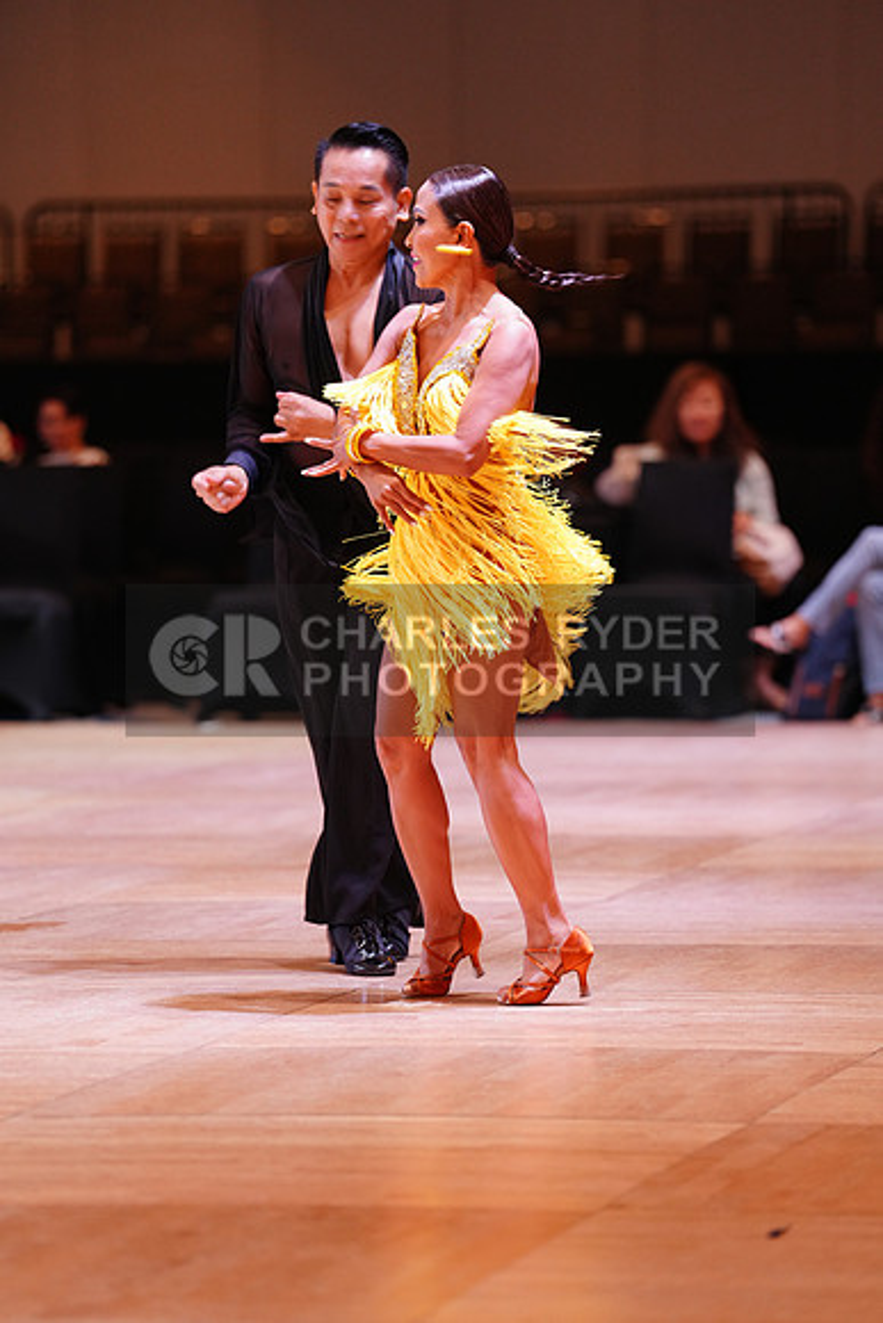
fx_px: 7353
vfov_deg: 10.3
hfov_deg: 6.9
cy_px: 662
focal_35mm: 200
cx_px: 442
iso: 2000
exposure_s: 1/250
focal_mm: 200
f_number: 3.5
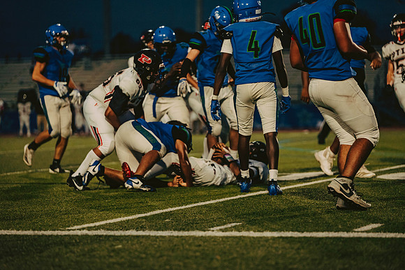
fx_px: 1519
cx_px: 202
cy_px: 135
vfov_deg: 10.2
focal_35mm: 135
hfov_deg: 15.2
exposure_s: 1/1250
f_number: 2.8
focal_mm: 135
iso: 1600
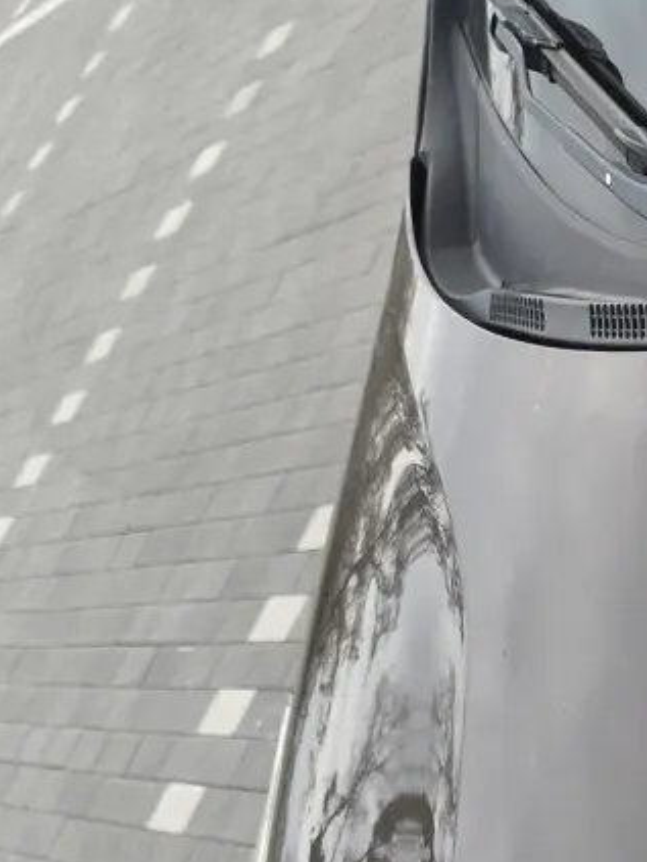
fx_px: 2315
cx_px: 1039
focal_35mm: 93
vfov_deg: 19.0
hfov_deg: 14.6
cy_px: 1220
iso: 50
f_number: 1.7
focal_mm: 6.06
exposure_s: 1/106
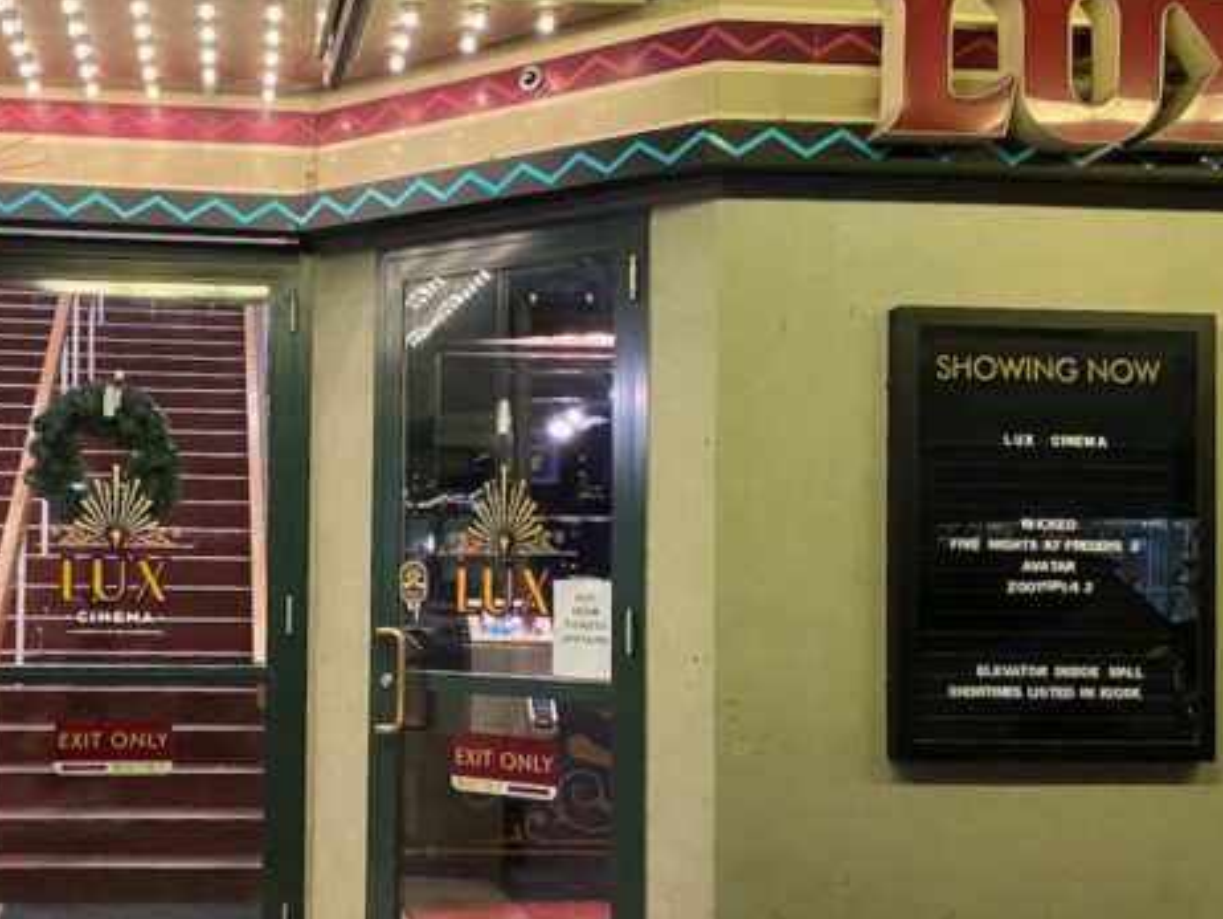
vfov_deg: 32.2
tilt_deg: +1.3
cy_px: 532
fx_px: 1591
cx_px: 363
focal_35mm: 45
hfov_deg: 41.3
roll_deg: +1.5
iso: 500
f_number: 1.8
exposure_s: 1/60
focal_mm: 4.25
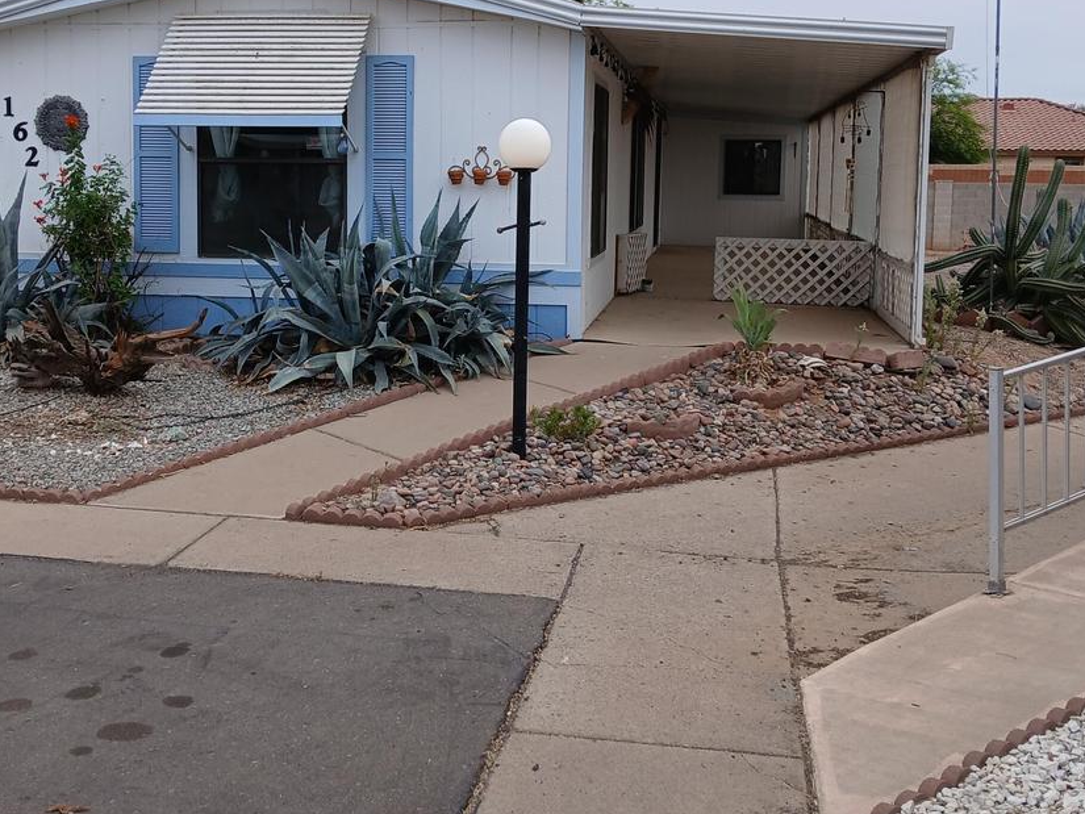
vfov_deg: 33.3
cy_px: 279
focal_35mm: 43
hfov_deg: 43.7
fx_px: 1348
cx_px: 452
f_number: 1.8
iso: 20
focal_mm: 3.98
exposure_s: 1/310
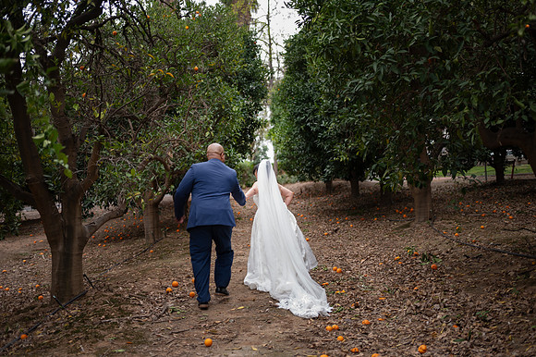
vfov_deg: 33.4
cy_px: 178
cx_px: 268
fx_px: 595
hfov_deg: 48.5
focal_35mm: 40
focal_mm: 40
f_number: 2
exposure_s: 1/80
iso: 100
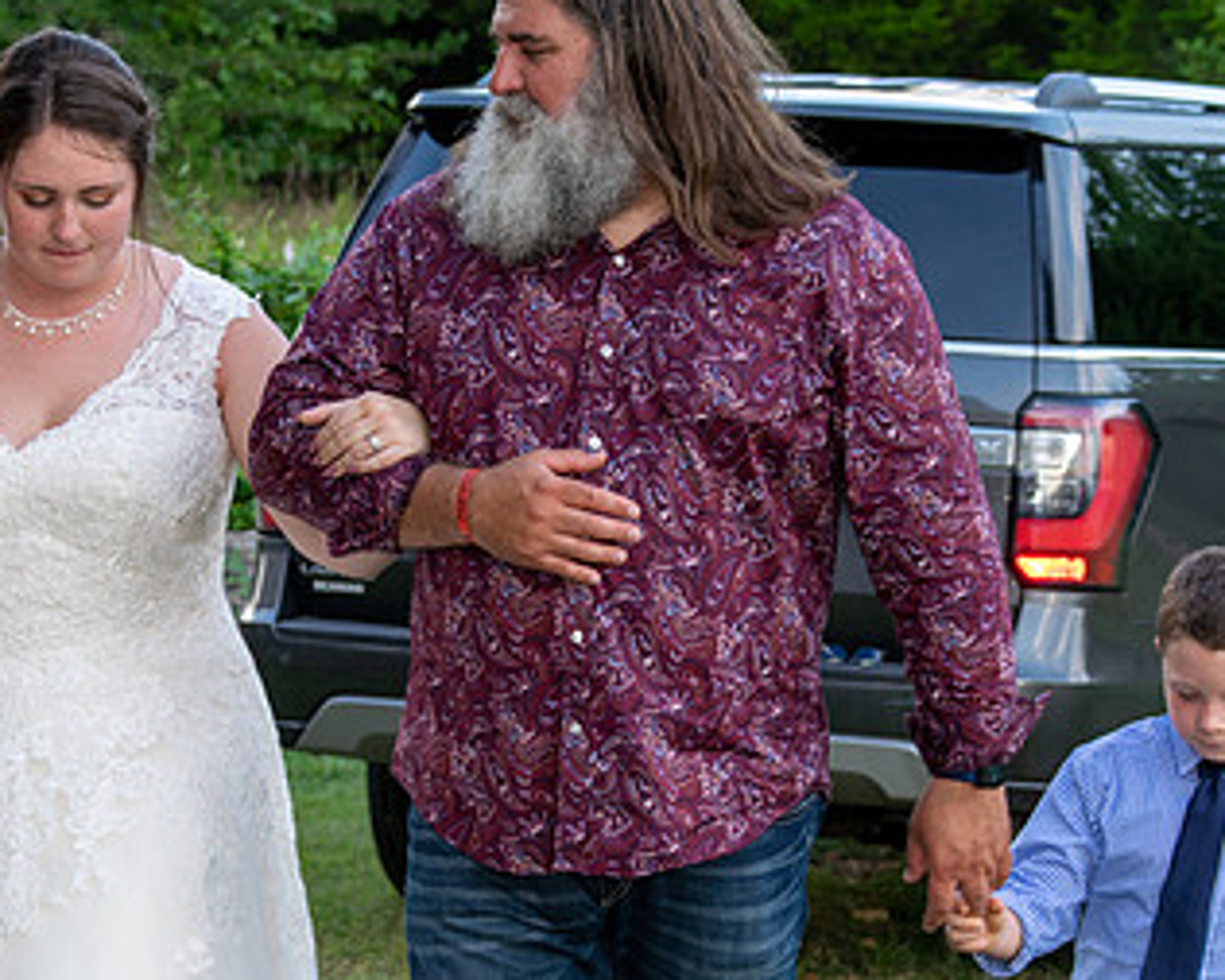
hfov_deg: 13.6
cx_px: 485
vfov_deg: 10.9
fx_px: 5150
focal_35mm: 142
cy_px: 571
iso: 160
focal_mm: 55
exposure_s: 1/125
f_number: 5.6
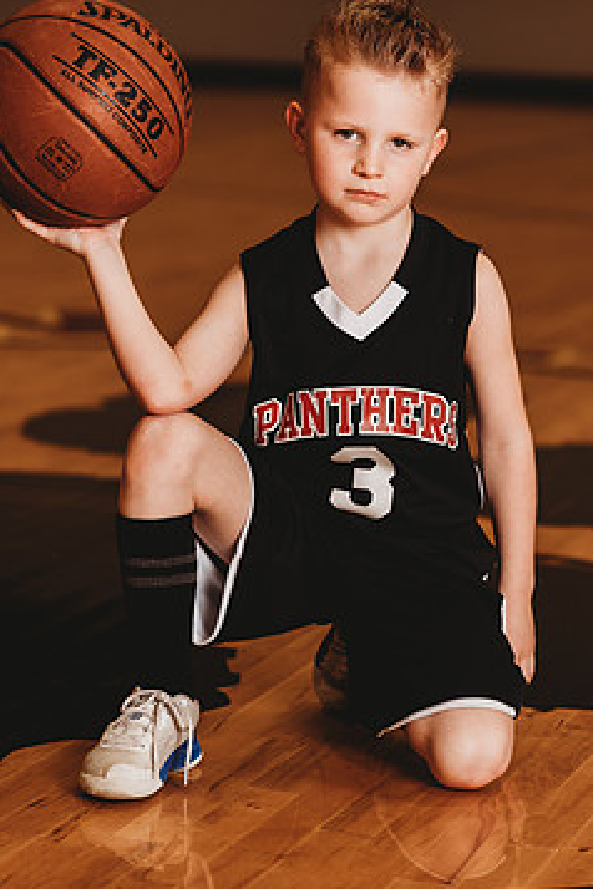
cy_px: 436
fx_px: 2644
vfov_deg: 19.1
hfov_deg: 12.8
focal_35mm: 107
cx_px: 287
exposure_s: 1/160
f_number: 2.5
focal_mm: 85
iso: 100
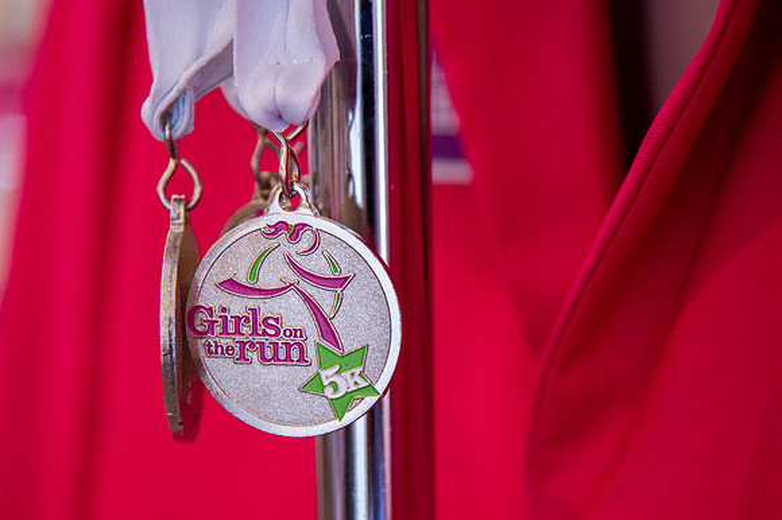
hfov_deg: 18.8
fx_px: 2361
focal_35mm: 109
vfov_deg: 12.6
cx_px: 391
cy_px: 318
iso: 3200
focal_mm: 86
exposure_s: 1/250
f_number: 4
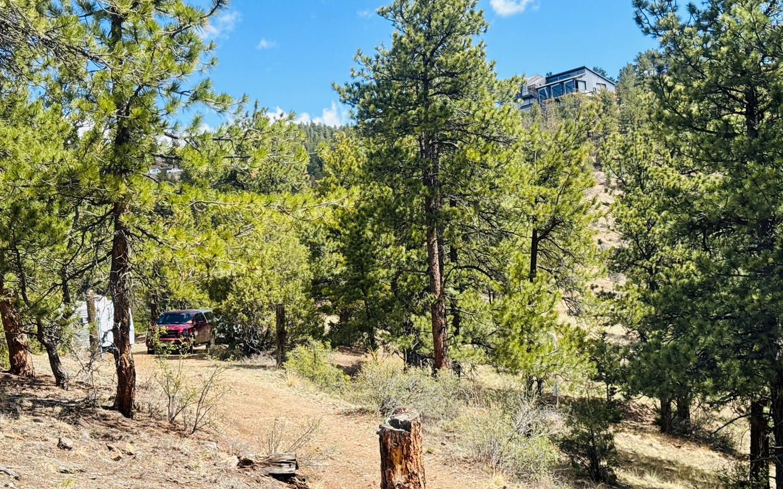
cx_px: 391
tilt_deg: +2.2
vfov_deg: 25.3
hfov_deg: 39.6
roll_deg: +4.7
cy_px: 282
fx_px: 1088
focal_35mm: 51
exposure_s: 1/2110
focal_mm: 6.76
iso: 64
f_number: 1.78
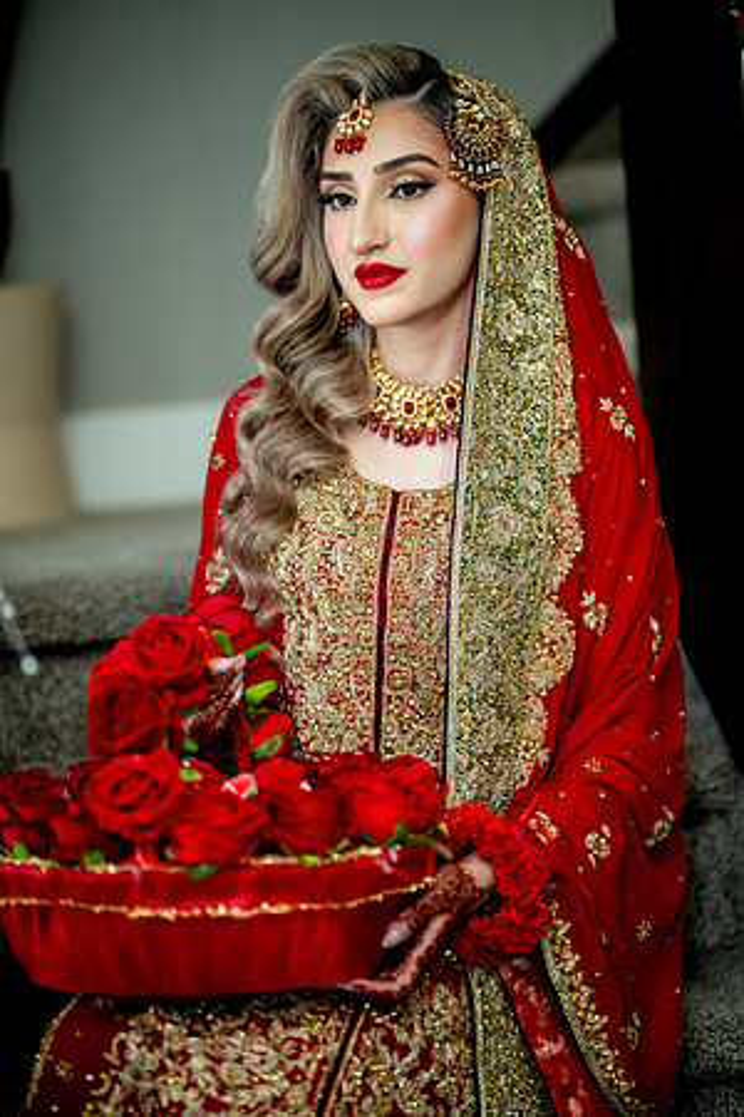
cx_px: 372
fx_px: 3410
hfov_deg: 12.5
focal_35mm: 110
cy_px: 558
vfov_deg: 18.6
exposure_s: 1/200
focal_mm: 110
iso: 800
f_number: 2
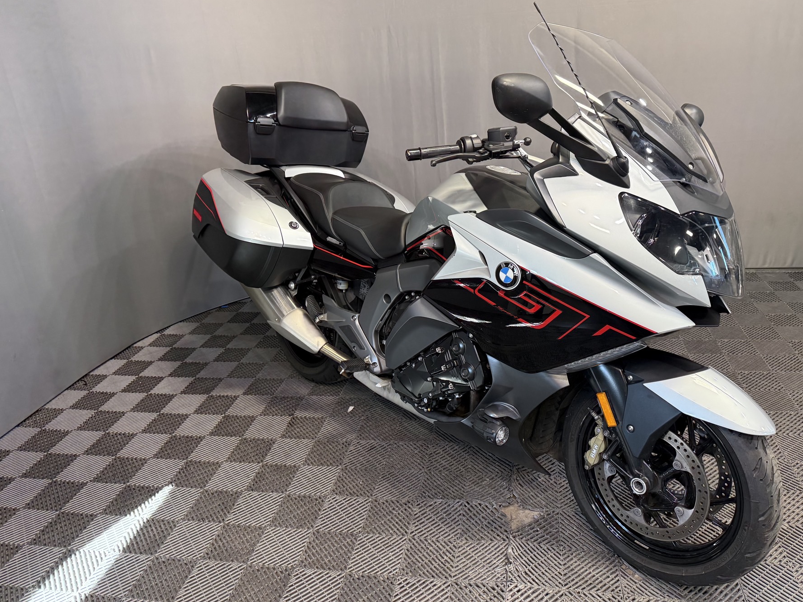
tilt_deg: -18.8
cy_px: 279
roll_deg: +4.8
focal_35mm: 26
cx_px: 420
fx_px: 603
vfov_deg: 53.0
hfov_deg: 67.3
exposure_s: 1/60
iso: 250
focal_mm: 6.76
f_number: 1.78
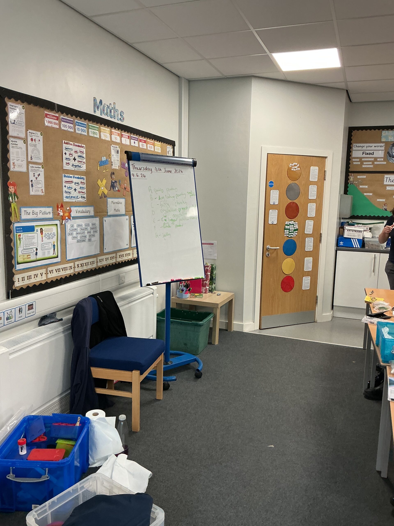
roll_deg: -0.4
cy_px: 263
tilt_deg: -8.6
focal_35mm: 29
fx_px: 440
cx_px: 197
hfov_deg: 48.2
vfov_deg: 61.7
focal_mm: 3
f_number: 1.8
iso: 80
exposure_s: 1/60
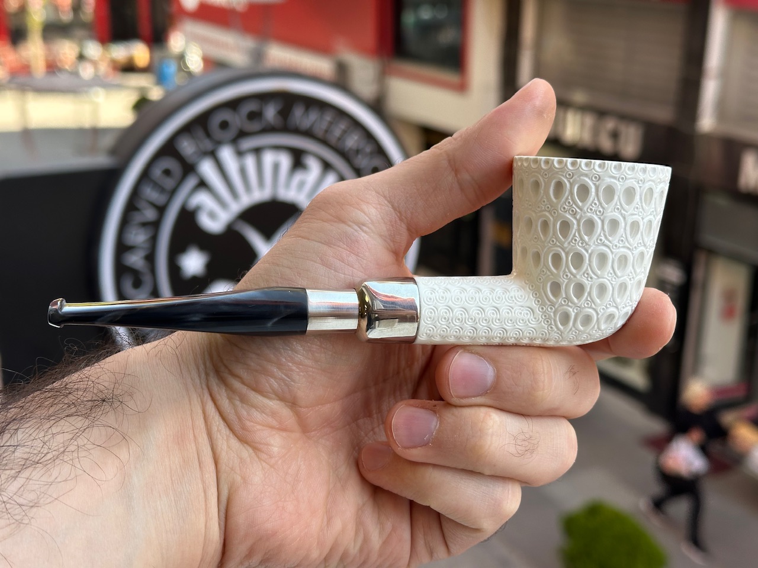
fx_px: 1051
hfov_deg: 39.7
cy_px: 284
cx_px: 379
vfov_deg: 30.3
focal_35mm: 48
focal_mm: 6.86
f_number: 1.78
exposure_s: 1/389
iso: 64
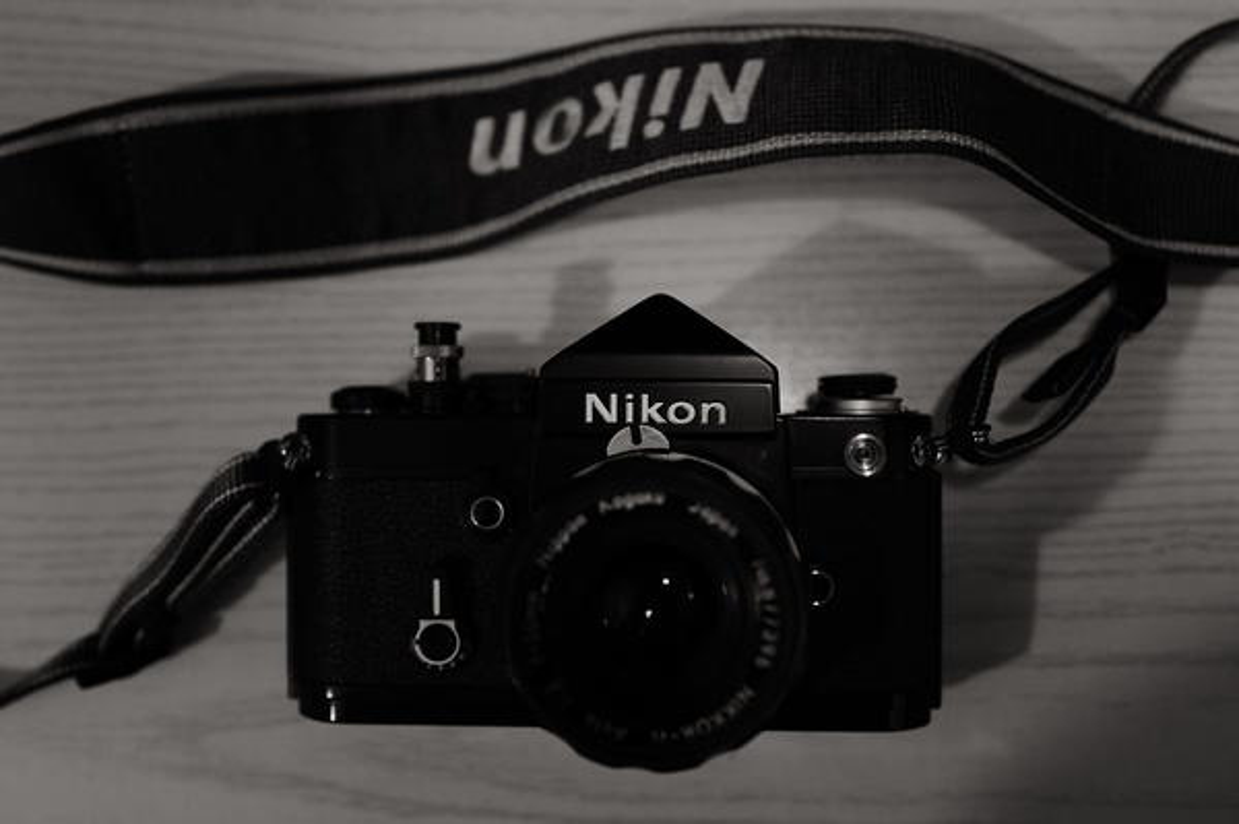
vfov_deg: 31.1
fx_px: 1479
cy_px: 412
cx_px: 620
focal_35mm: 43
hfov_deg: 45.5
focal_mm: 43
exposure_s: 1/60
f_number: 3.5
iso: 800
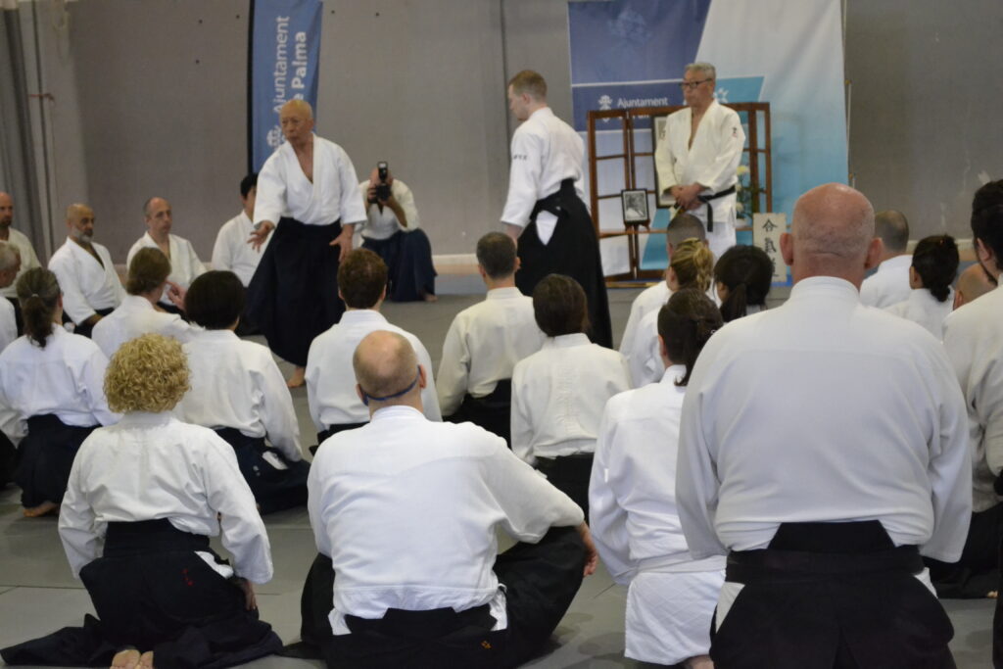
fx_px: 2299
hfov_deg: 24.6
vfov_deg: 16.6
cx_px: 502
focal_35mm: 82
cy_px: 334
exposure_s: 1/125
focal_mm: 55
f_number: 5.6
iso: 3200
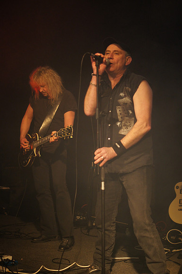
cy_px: 137
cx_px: 91
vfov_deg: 27.0
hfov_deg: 18.1
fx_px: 570
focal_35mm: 75
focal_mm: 50
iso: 800
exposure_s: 1/160
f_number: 1.8
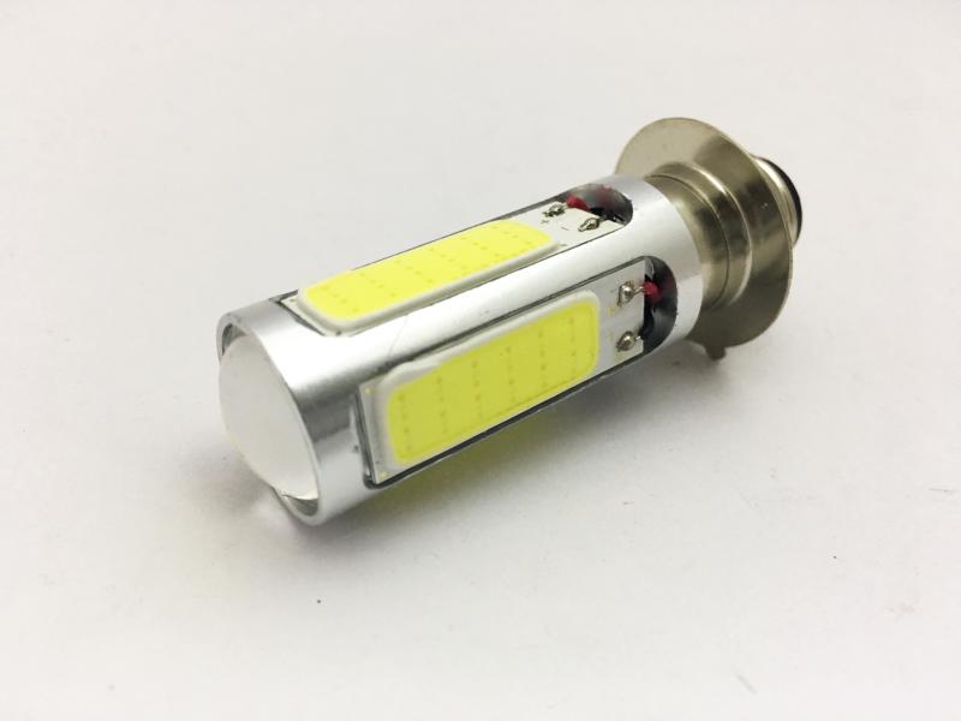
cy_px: 360
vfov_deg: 48.2
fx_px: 805
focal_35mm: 29
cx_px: 480
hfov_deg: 61.7
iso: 100
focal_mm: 4.15
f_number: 2.2
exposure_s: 1/30
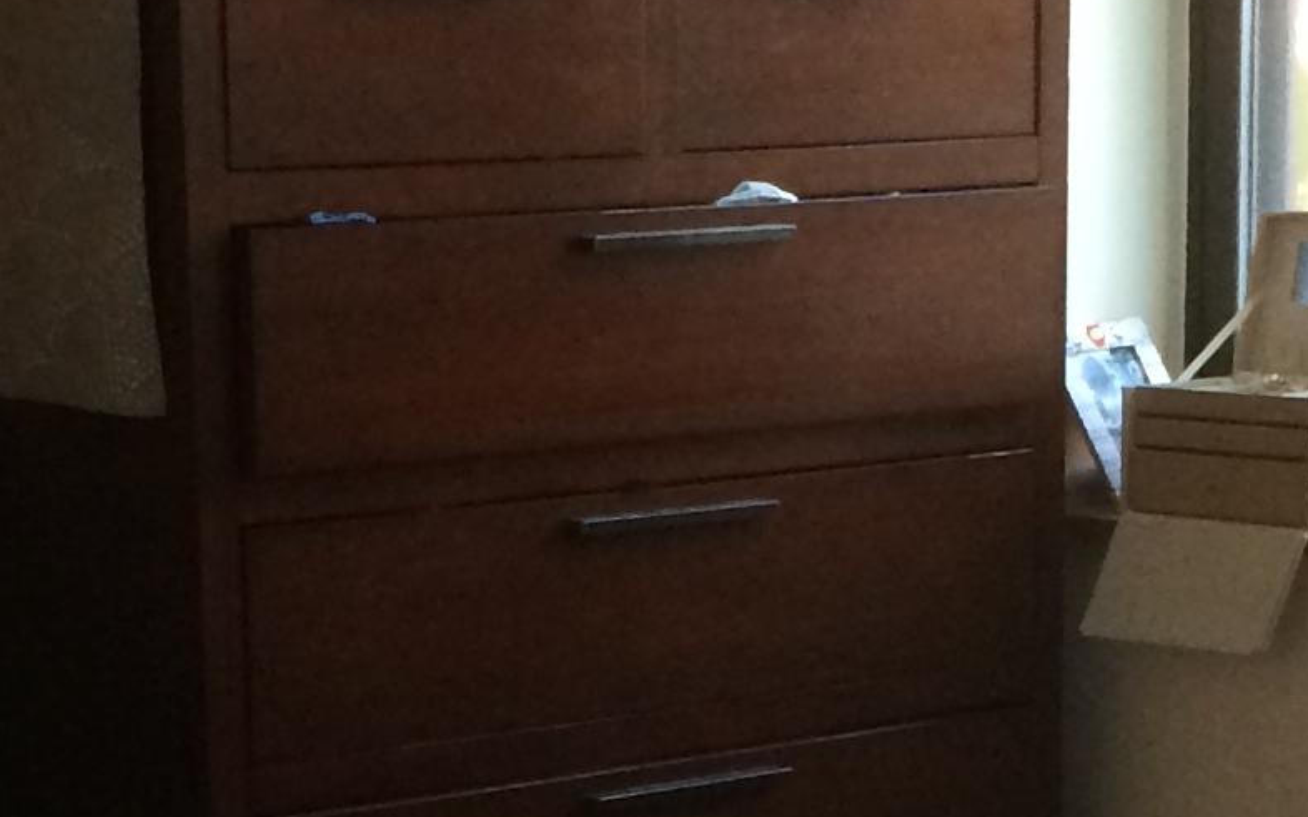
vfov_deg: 9.7
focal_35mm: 132
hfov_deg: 15.8
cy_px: 1175
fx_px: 4705
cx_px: 611
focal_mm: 4.12
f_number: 2.2
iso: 200
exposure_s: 1/30
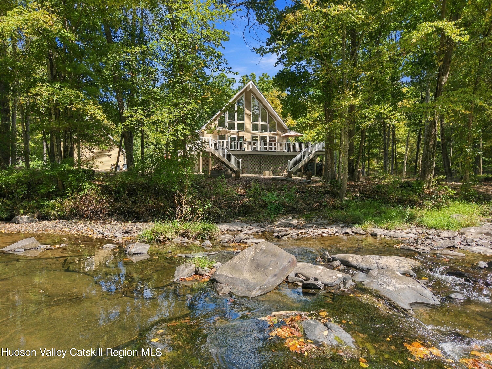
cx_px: 246
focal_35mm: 24
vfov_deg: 56.8
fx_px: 341
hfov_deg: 71.6
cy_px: 184
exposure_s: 1/640
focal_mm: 8.7
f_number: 1.8
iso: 100
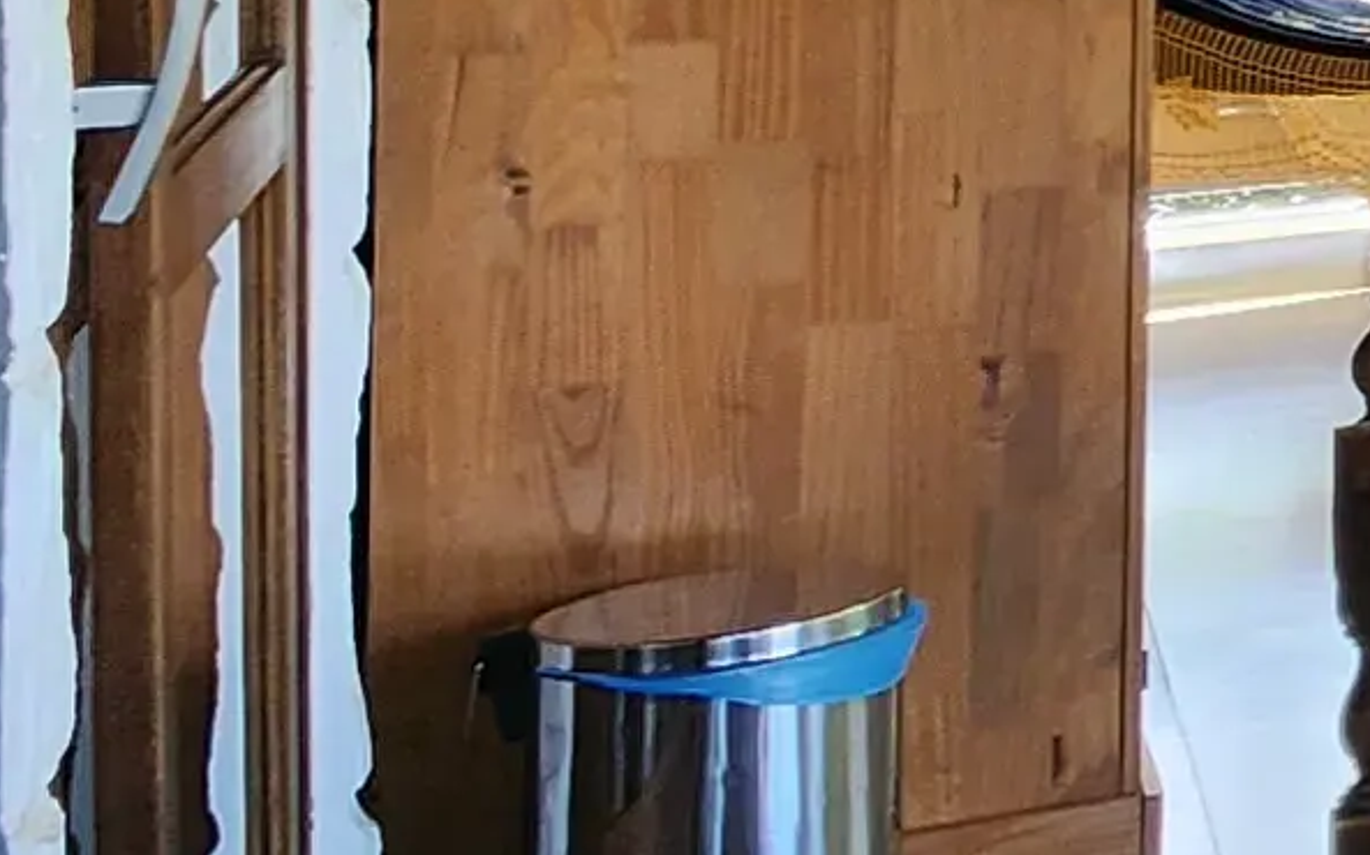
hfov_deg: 11.5
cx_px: 4112
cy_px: -513
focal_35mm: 93
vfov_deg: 13.1
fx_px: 3471
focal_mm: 2.2
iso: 50
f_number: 2.2
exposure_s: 1/60
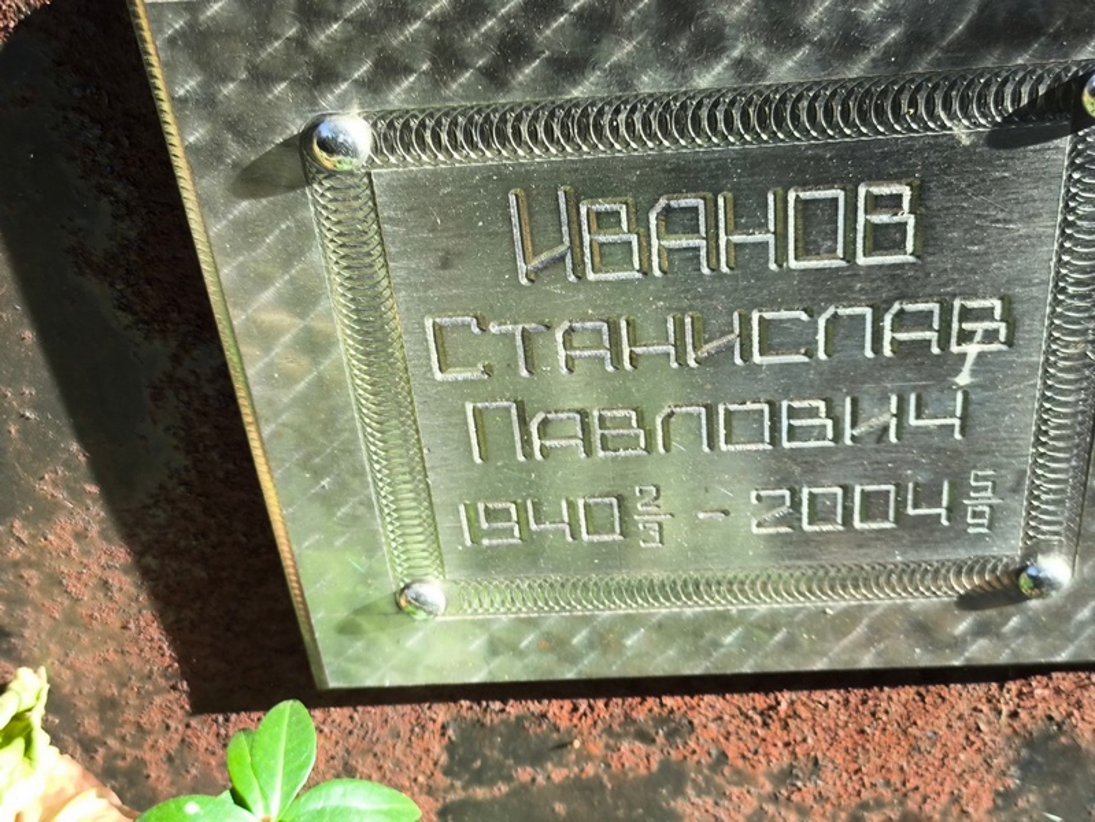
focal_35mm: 50
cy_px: 411
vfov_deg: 29.1
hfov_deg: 38.2
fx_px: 1582
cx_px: 548
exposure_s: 1/131
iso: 50
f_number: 1.7
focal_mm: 4.71
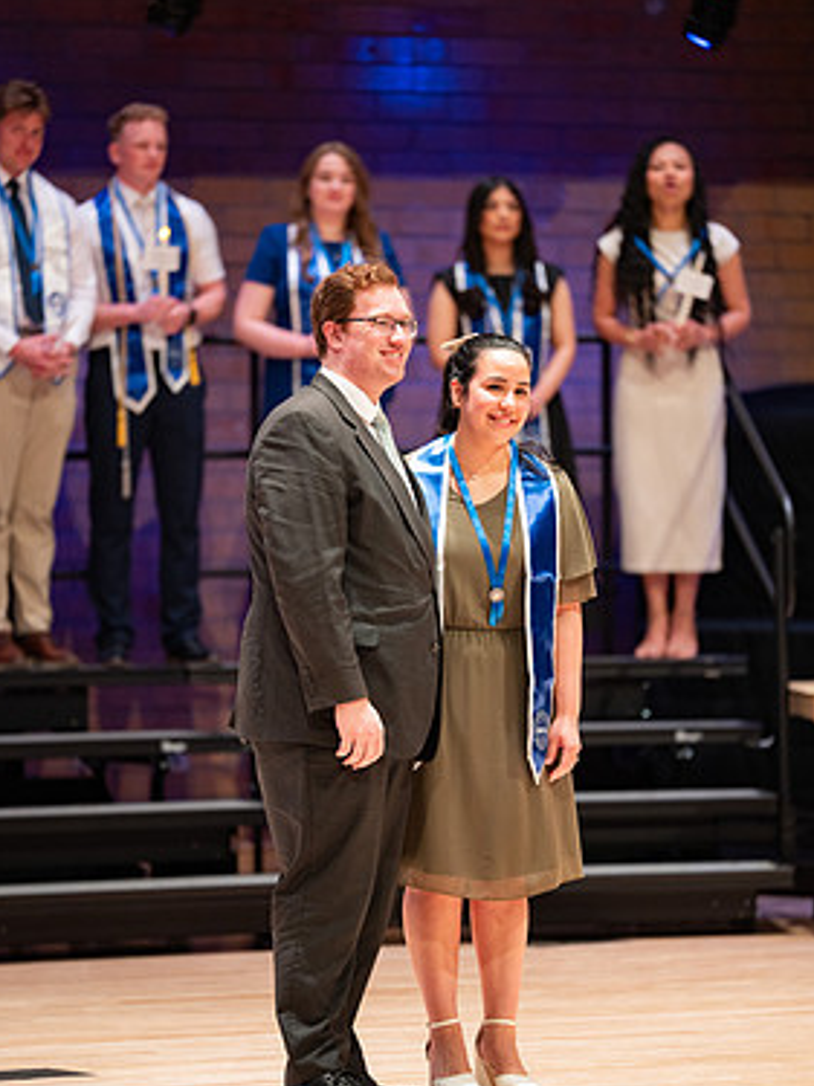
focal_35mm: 231
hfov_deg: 6.4
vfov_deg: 8.6
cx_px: 420
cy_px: 573
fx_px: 7247
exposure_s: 1/200
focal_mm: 200
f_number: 2.8
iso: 1000
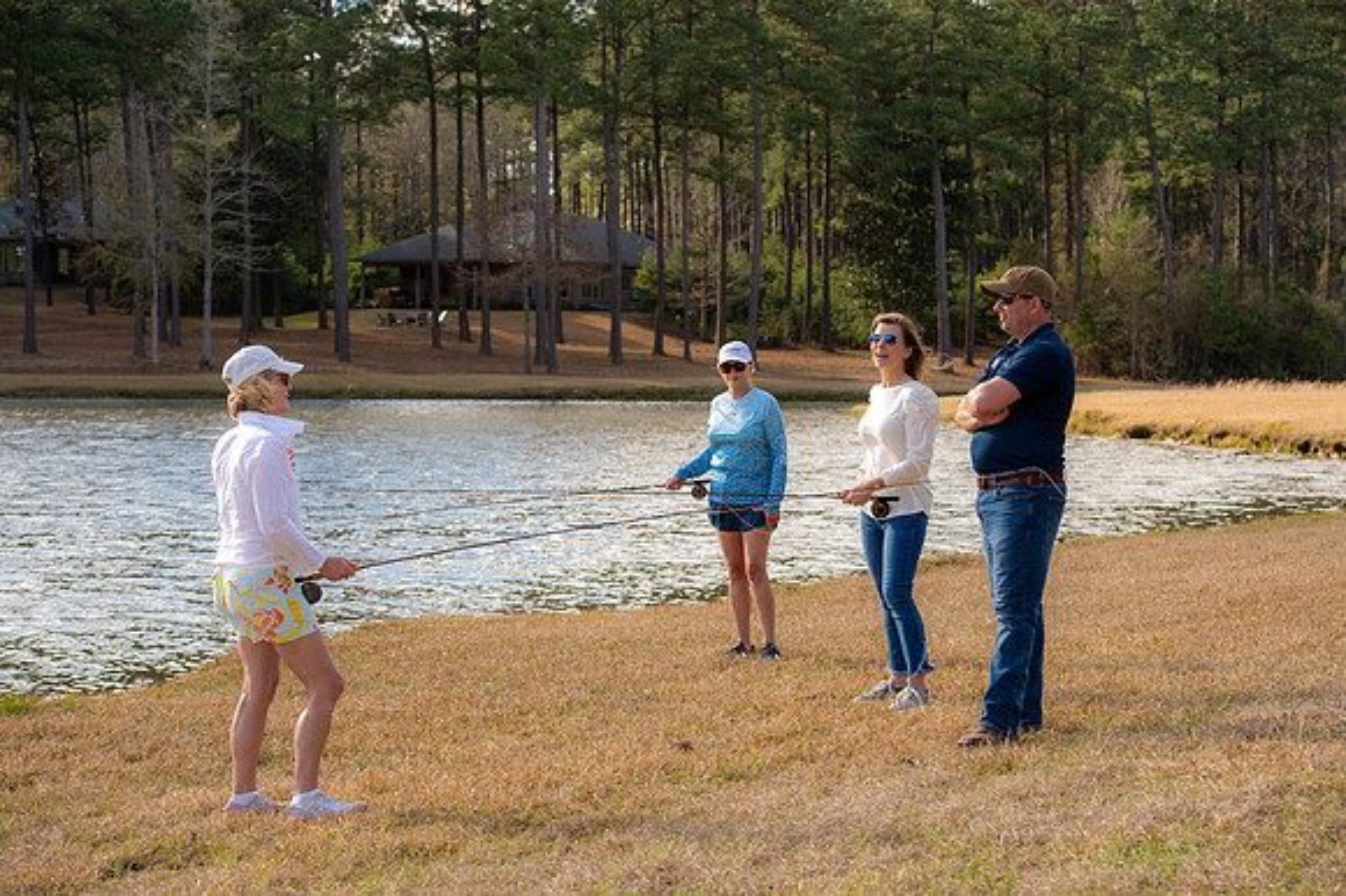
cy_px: 448
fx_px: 2915
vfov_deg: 17.5
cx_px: 673
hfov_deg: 26.0
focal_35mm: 78
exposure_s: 1/100
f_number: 5.6
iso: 50
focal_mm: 78
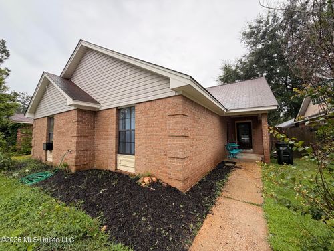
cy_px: 126
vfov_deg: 85.7
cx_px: 167
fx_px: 135
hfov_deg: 102.1
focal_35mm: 14
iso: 50
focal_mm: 2.22
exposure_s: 1/502
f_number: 2.2
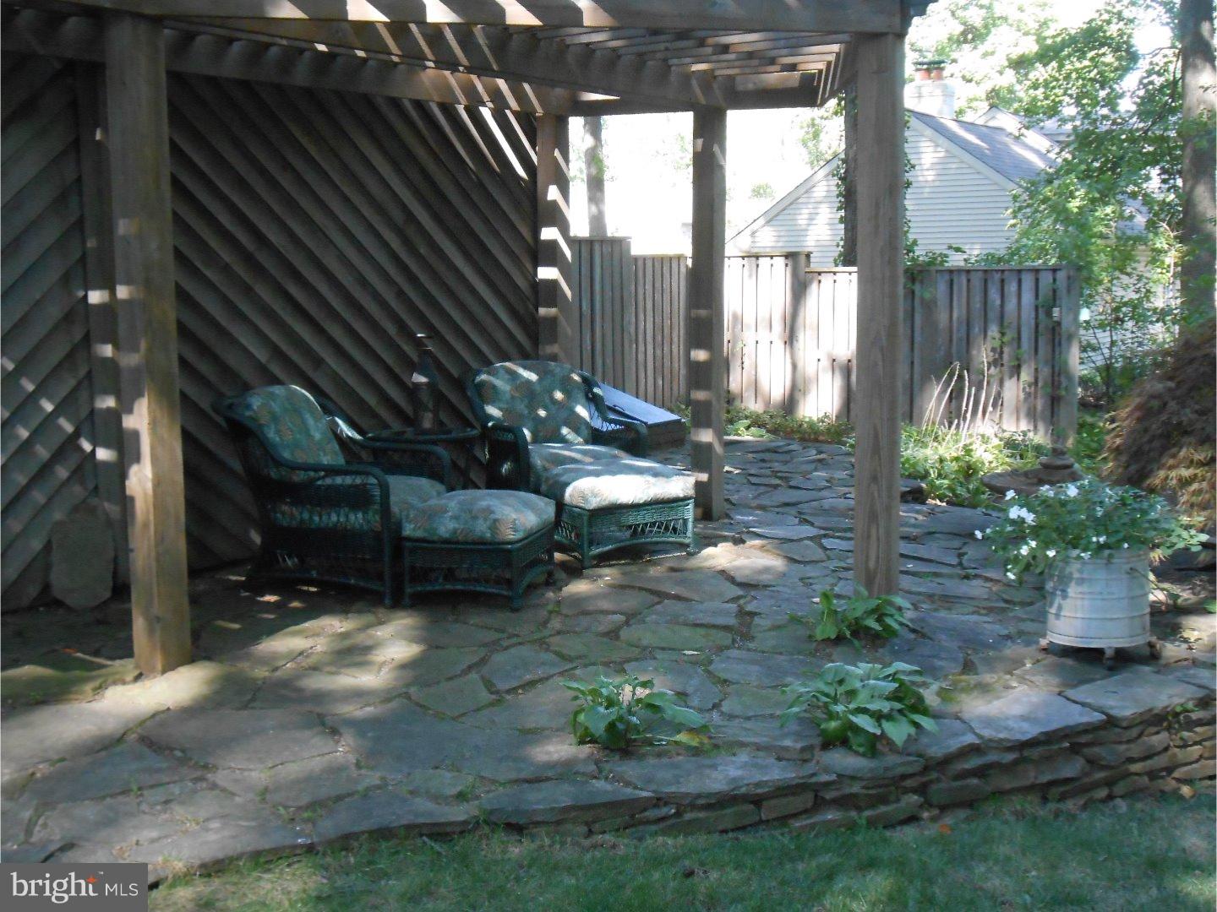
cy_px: 456
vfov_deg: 32.9
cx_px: 608
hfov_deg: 42.9
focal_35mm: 44
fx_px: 1547
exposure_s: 1/125
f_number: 4.5
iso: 640
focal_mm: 7.8
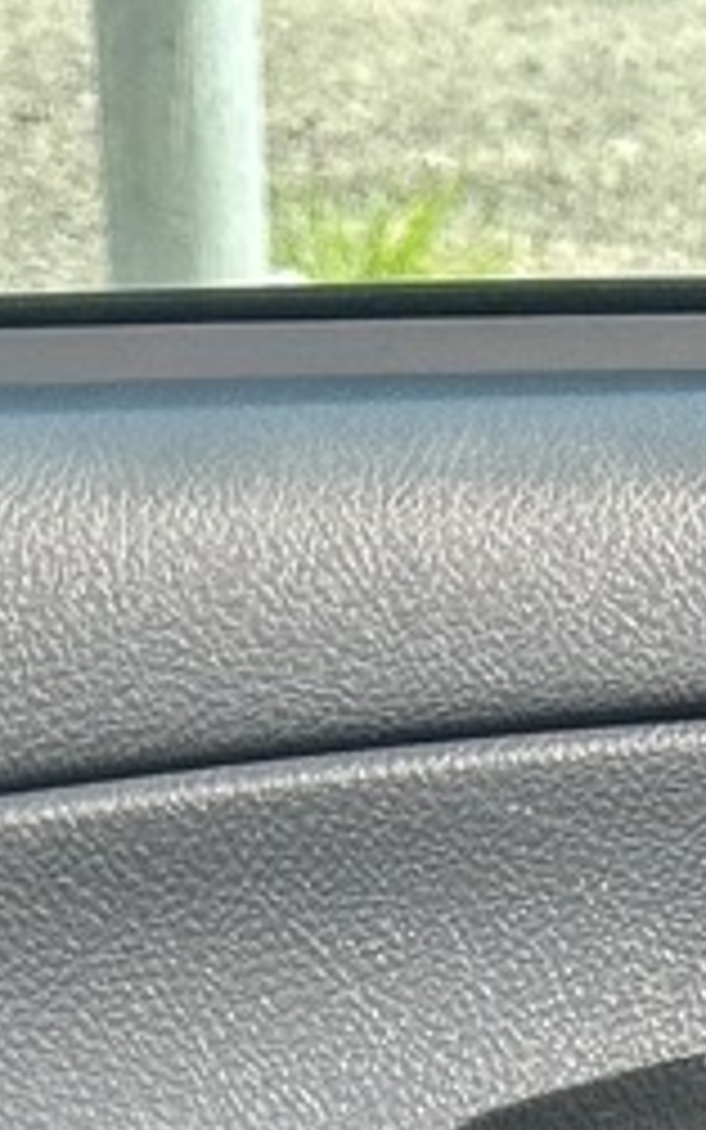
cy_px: 2224
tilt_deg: -37.7
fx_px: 5415
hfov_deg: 7.3
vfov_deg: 10.9
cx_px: -459
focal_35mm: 176
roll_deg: +2.6
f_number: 1.5
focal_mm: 5.7
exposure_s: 1/380
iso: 50
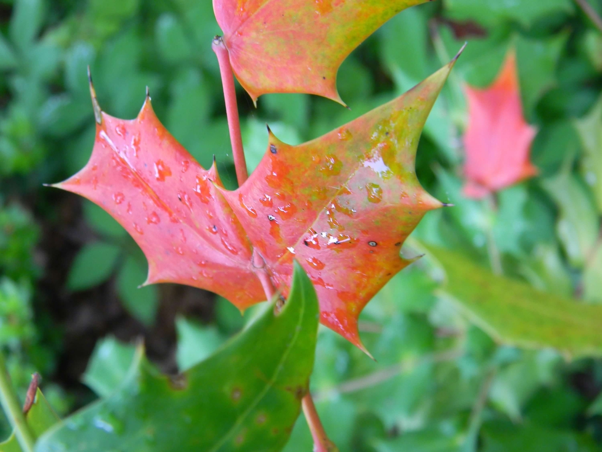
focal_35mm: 42
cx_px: 301
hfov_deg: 44.8
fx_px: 730
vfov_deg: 34.3
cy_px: 226
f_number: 4.1
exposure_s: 1/30
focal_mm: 10.1
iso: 157
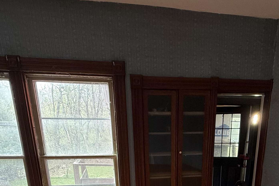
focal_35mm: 32
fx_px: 248
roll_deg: +0.0
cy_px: 220
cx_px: 173
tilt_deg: -18.5
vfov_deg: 33.8
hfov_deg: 58.1
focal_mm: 2.22
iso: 160
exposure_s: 1/99
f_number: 2.2
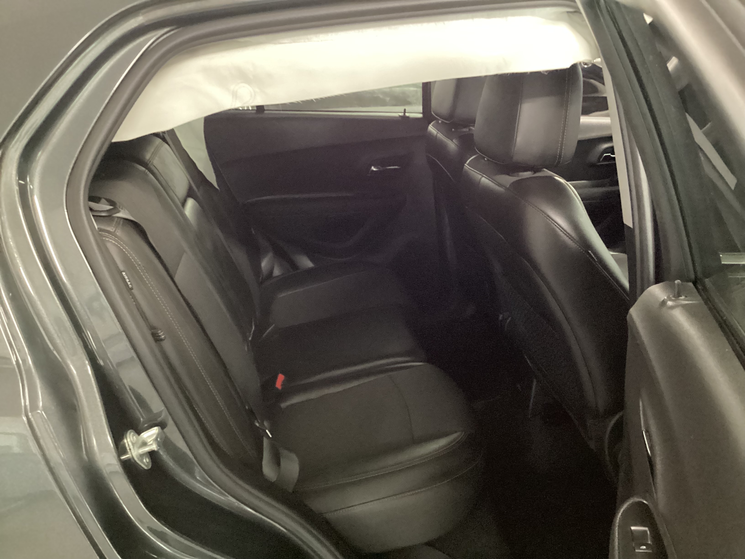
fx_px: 667
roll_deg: +1.2
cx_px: 372
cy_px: 280
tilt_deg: -24.7
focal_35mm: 31
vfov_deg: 45.4
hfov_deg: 58.4
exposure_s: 1/17
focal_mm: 3.3
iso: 640
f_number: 2.4
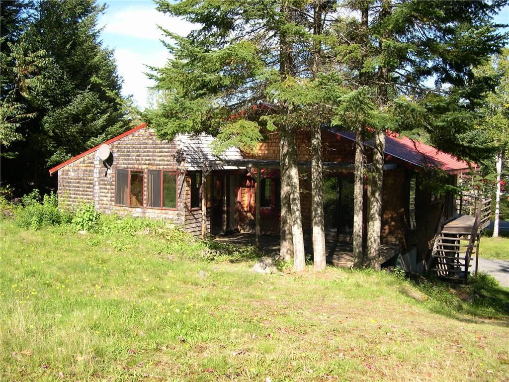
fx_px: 559
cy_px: 191
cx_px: 254
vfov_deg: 37.7
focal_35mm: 38
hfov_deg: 49.0
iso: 100
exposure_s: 1/514
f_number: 2.8
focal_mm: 8
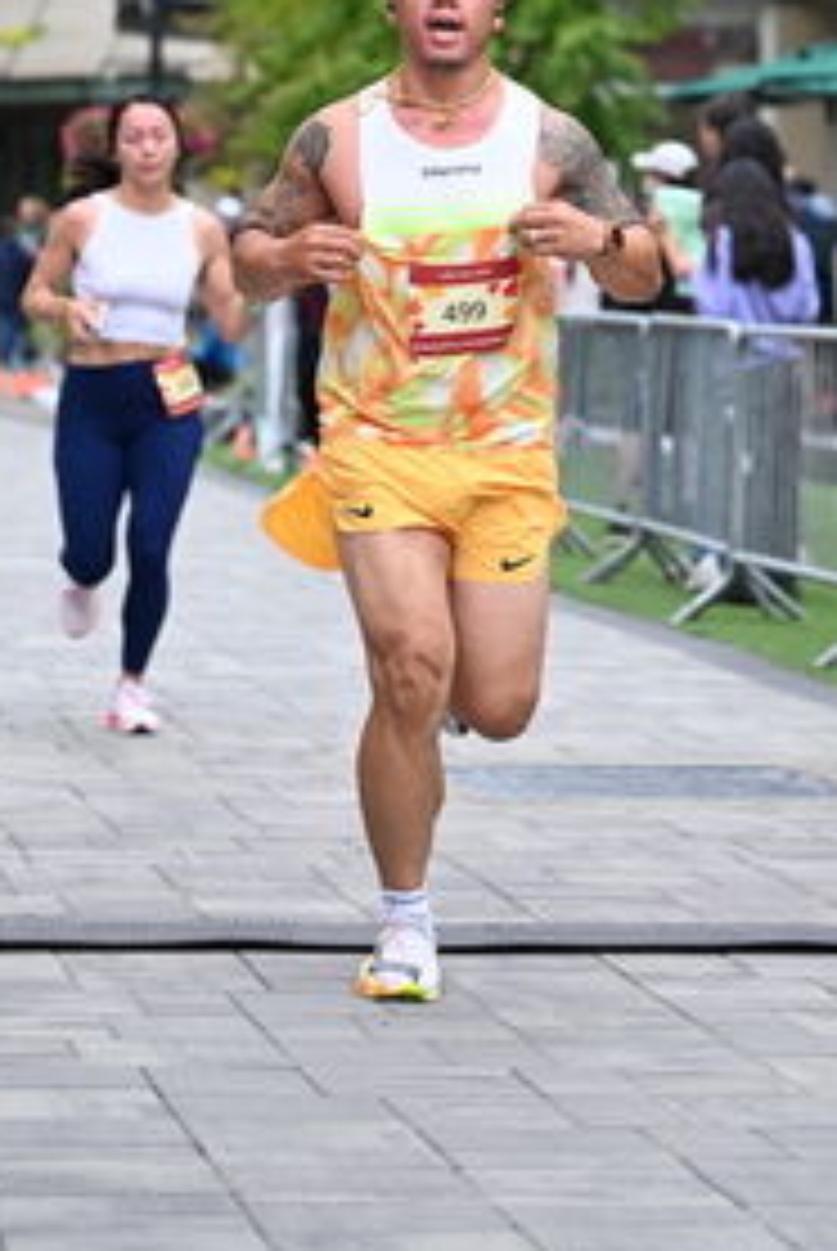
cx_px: 623
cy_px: 32
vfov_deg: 12.5
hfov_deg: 8.5
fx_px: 5635
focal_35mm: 162
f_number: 2.8
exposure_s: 1/2000
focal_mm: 82
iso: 640
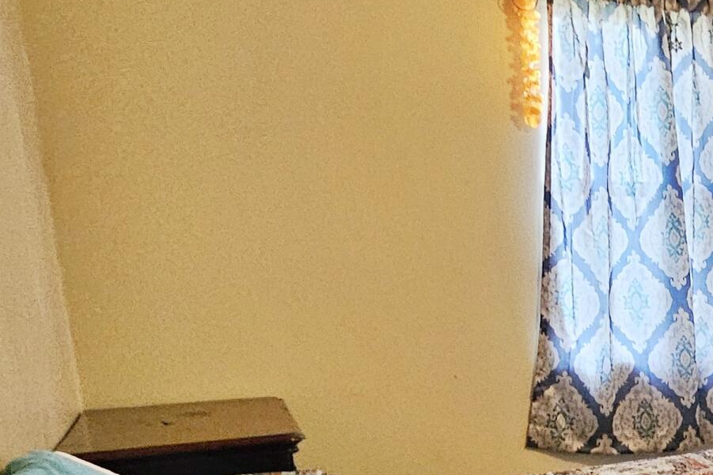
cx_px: 908
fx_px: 891
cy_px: 436
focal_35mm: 45
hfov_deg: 33.2
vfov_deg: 28.6
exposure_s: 1/30
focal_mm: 2.2
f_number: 2.2
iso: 640
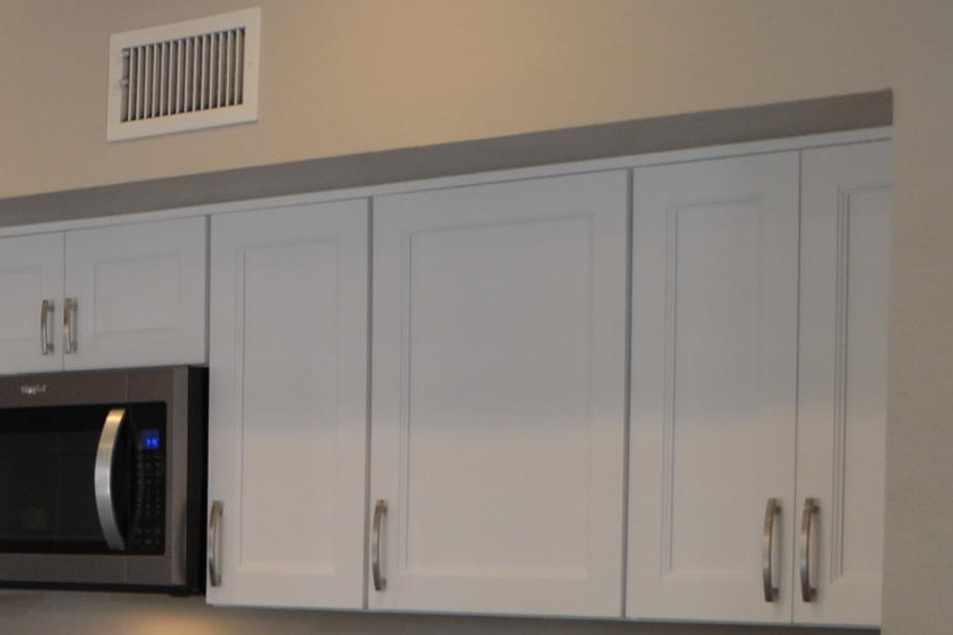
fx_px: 2806
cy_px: 605
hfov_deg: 17.1
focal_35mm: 106
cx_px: -548
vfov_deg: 12.8
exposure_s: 1/80
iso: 400
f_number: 4.5
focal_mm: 20
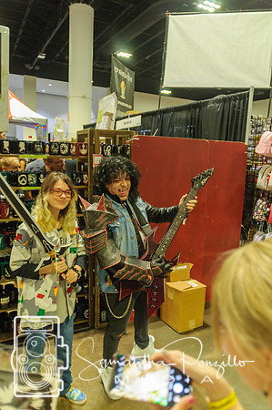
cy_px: 205
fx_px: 307
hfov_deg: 47.8
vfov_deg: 67.4
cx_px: 136
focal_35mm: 27
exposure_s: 1/30
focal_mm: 18
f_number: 3.5
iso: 1000
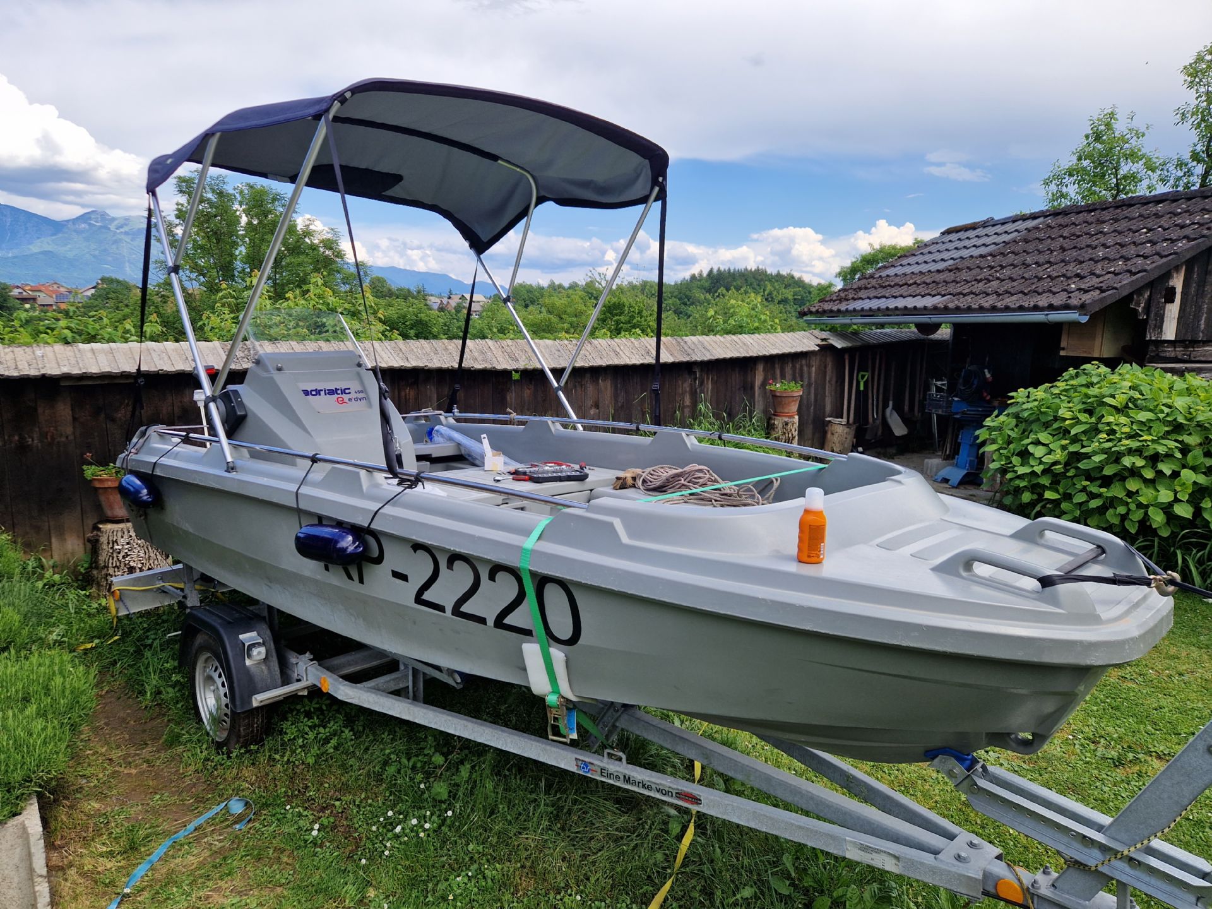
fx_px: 805
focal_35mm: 23
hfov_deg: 73.9
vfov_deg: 58.9
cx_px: 606
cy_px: 454
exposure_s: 1/1068
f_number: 1.8
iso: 50
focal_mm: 5.4
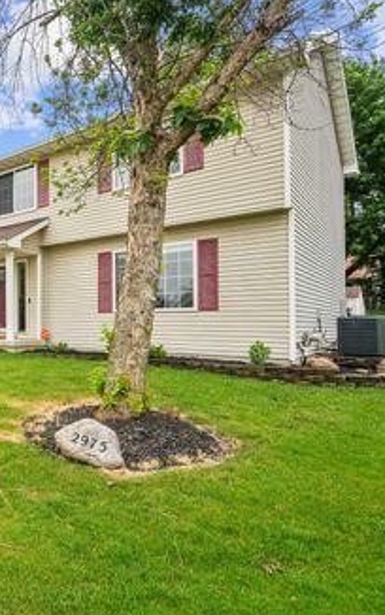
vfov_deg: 72.5
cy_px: 307
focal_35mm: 25
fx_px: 419
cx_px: -75
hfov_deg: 37.5
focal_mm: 16
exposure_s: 1/80
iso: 640
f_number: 10
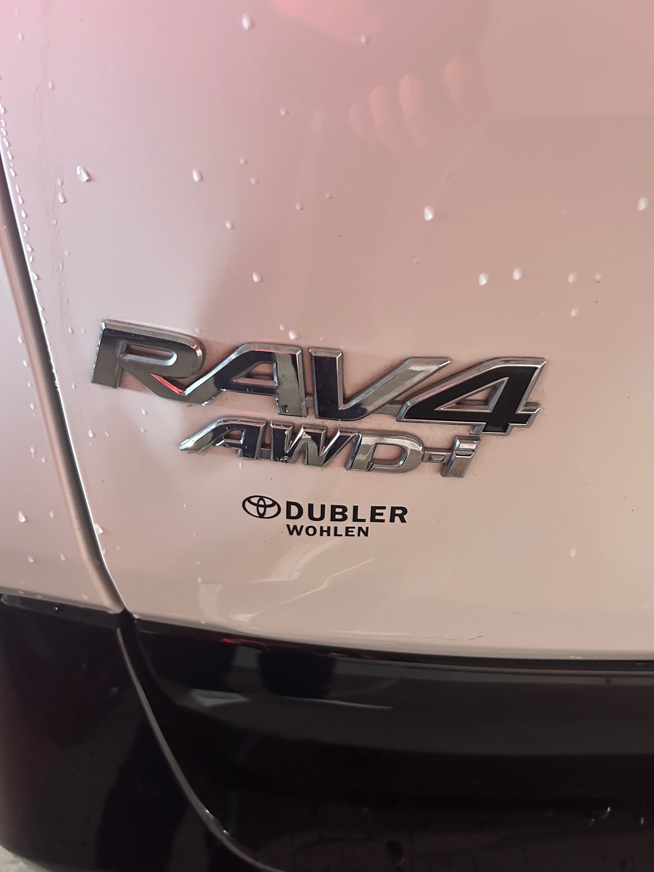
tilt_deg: -36.1
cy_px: 436
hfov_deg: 53.1
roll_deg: -5.3
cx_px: 327
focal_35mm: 26
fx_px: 655
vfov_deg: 67.3
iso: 400
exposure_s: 1/50
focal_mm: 5.7
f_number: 1.5
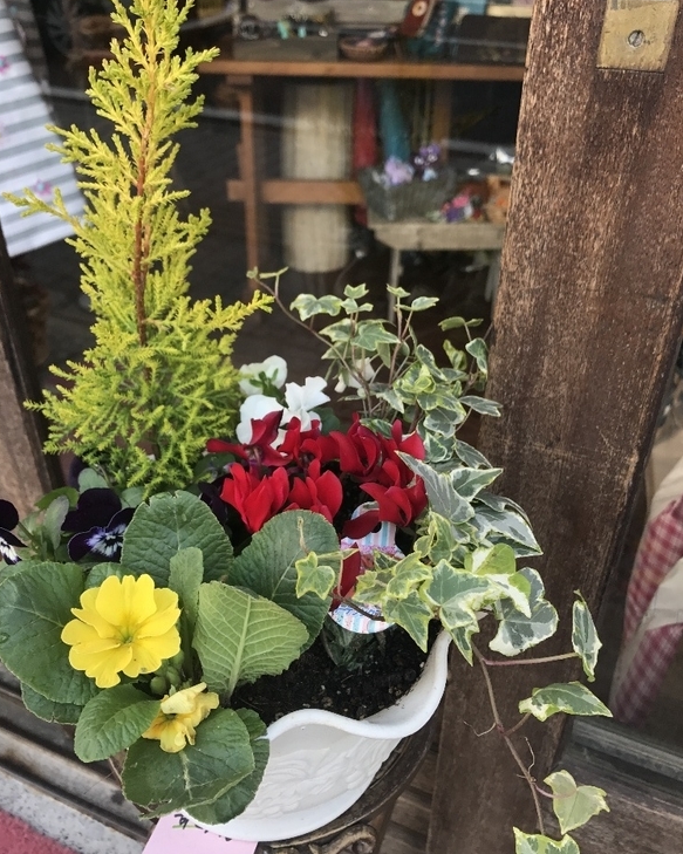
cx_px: 346
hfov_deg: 48.5
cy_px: 411
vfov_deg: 58.8
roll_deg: +3.0
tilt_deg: -33.6
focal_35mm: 30
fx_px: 758
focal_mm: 3.99
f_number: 1.8
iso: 25
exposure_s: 1/100
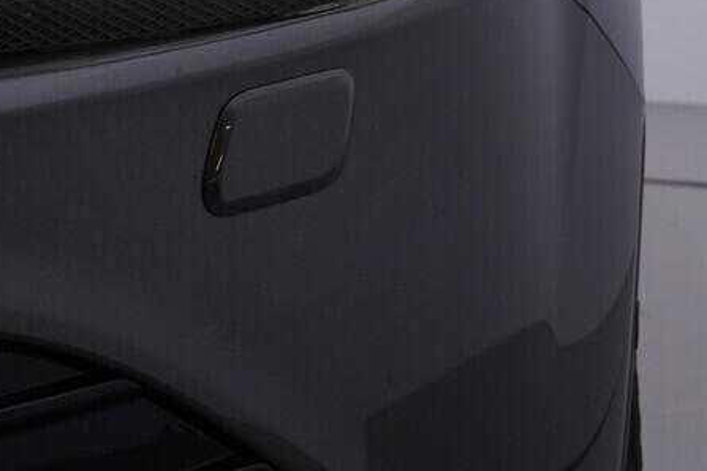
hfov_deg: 17.5
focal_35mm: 116
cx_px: 533
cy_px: 117
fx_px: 2278
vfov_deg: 11.8
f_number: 5
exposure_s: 1/125
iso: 125
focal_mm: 24
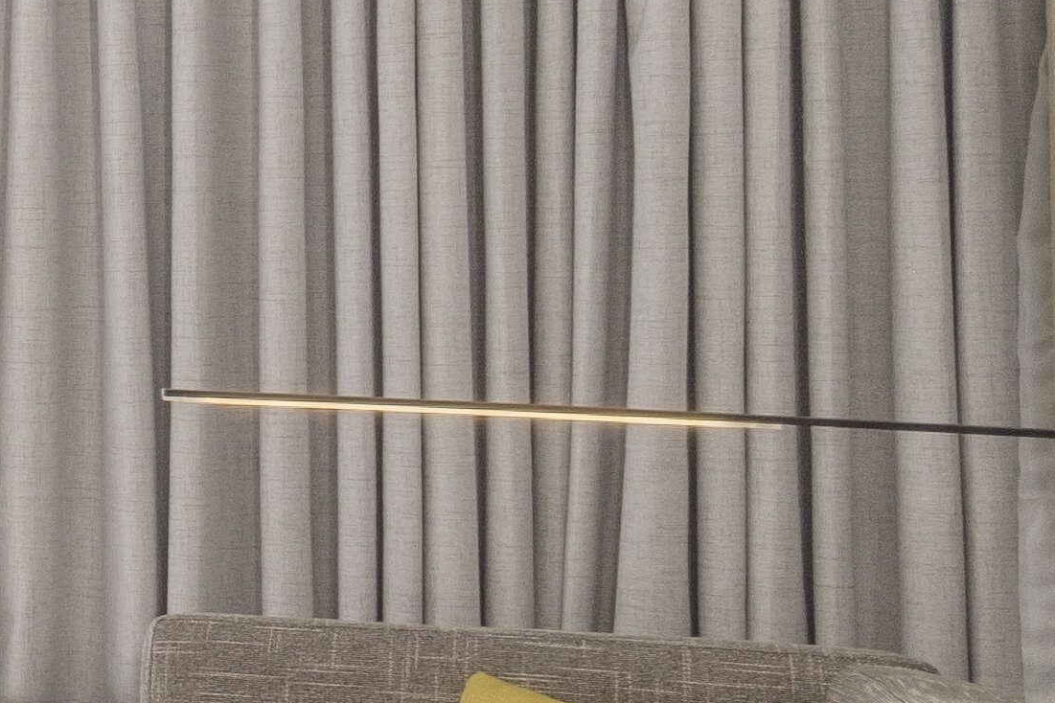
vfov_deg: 16.0
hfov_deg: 12.9
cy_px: 250
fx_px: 2491
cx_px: -1827
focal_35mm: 85
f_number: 8
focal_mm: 10.1
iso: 400
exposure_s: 1/160
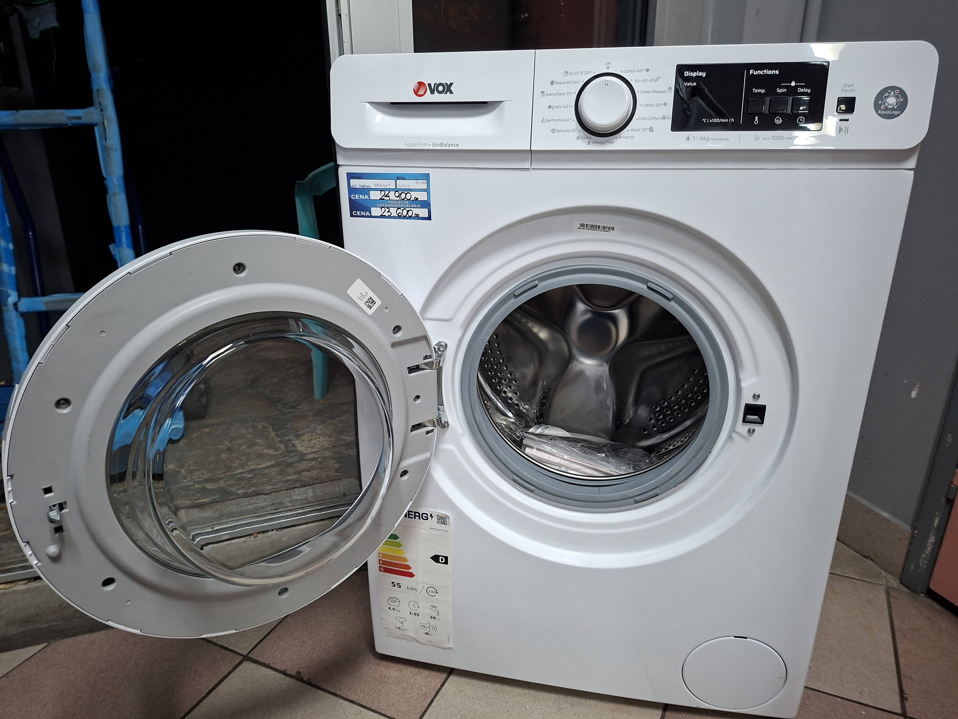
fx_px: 637
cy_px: 360
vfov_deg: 58.9
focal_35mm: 23
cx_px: 479
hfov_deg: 73.9
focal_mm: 5.54
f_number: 1.8
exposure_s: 1/33
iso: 250
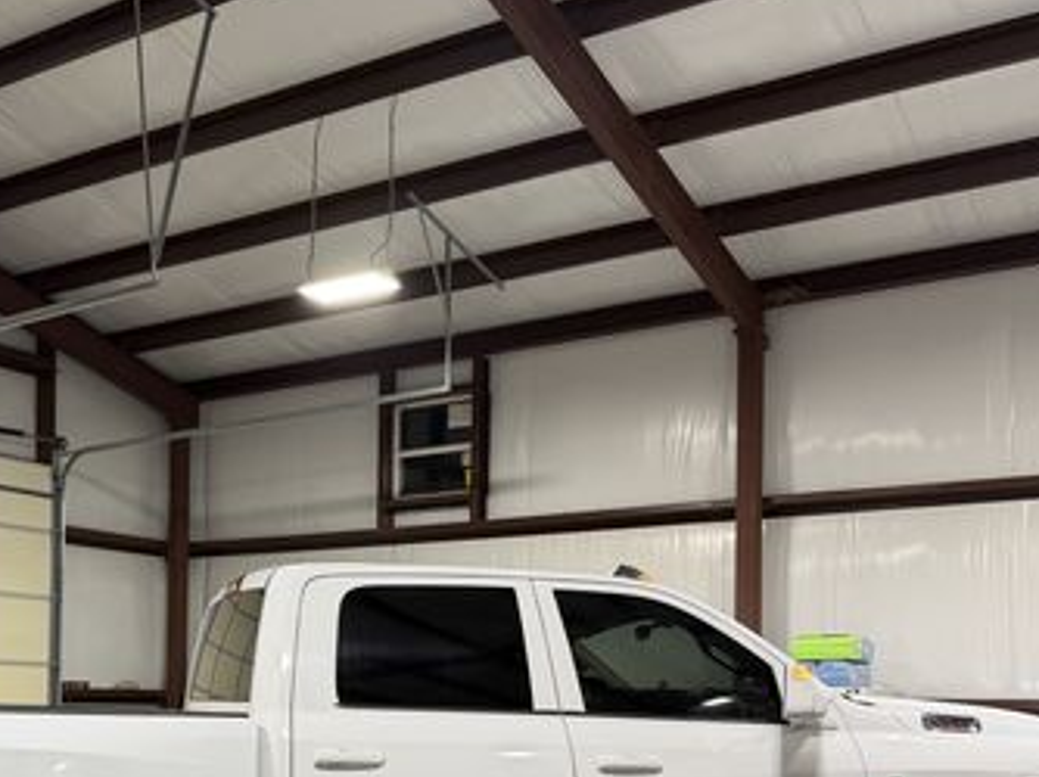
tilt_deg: +2.4
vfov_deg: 30.5
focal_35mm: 46
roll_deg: +0.3
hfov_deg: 40.2
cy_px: 653
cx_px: 264
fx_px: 1380
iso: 125
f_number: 1.78
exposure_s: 1/60
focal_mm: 6.76
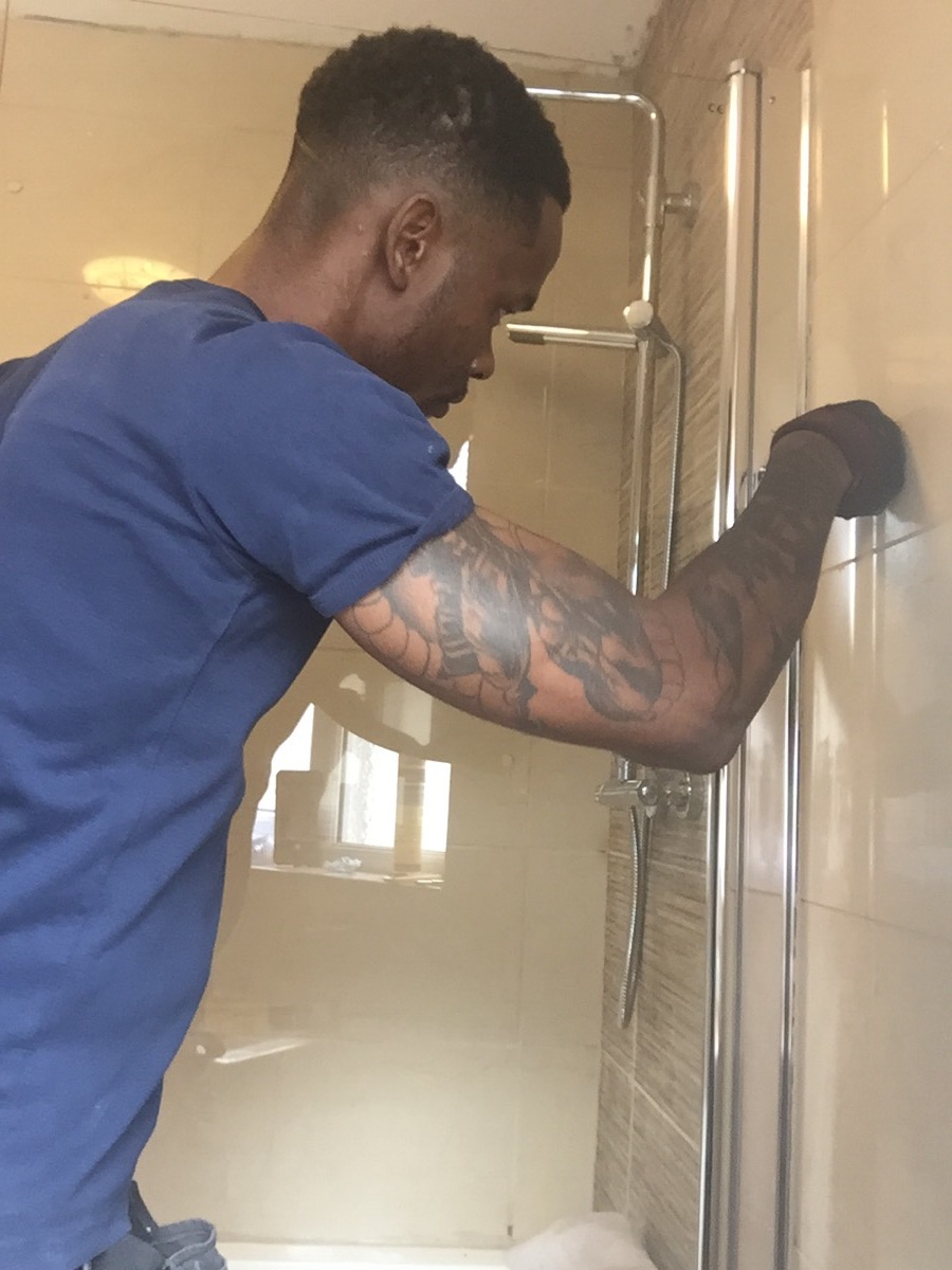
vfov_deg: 58.4
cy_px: 635
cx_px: 476
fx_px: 1137
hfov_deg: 45.4
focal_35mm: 31
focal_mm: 2.65
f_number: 2.2
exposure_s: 1/33
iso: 125
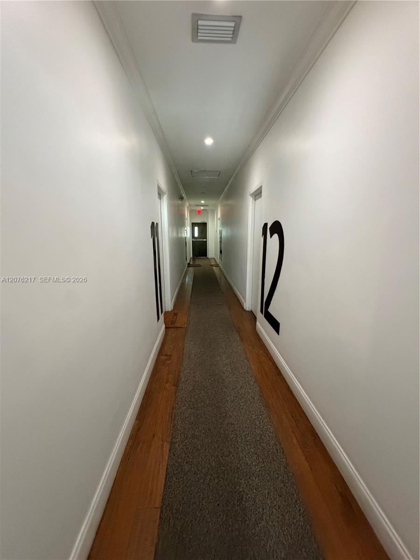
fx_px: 226
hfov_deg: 85.7
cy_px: 280
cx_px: 210
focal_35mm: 14
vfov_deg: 102.1
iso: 800
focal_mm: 2.22
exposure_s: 1/60
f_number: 2.2
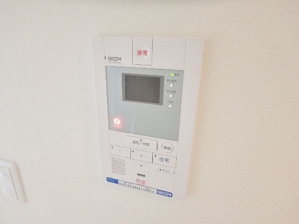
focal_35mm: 21
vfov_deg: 63.4
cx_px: 150
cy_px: 112
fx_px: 181
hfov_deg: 79.0
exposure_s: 1/30
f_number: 3.5
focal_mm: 3.7
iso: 320
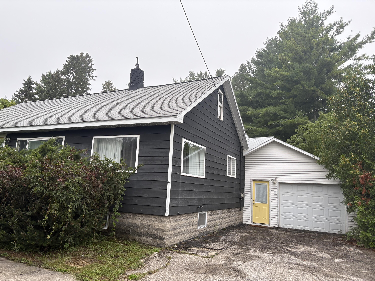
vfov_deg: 53.1
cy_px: 140
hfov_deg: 67.3
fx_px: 282
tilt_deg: +4.5
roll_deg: -5.4
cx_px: 188
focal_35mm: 26
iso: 50
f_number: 1.6
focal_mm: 5.96
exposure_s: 1/128
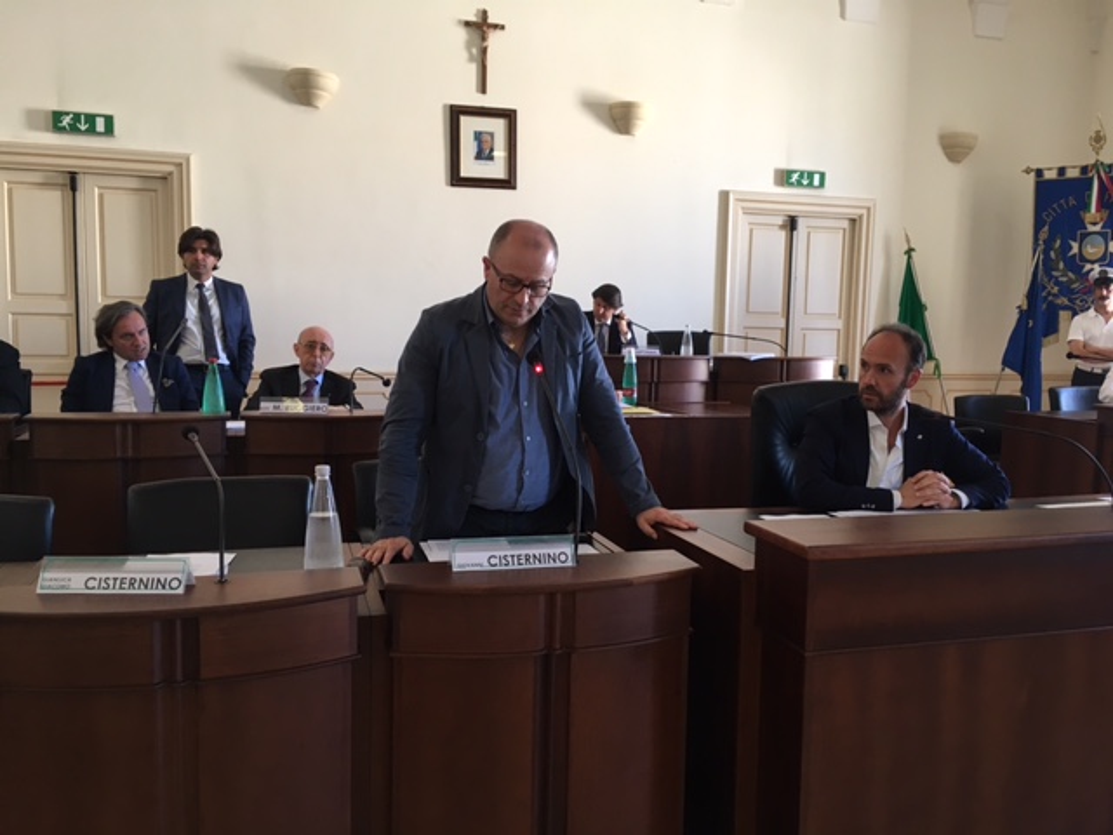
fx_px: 932
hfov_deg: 61.7
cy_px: 418
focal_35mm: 29
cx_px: 556
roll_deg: -0.5
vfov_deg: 48.2
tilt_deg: -5.5
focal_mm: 4.15
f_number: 2.2
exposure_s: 1/33
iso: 100
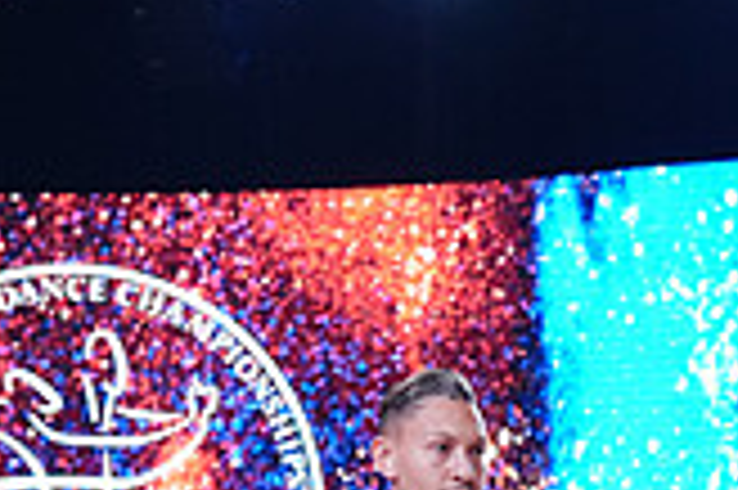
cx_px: 864
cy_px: 847
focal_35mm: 205
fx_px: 4198
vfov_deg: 6.6
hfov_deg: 9.9
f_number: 5
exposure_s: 1/500
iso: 2000
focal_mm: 58
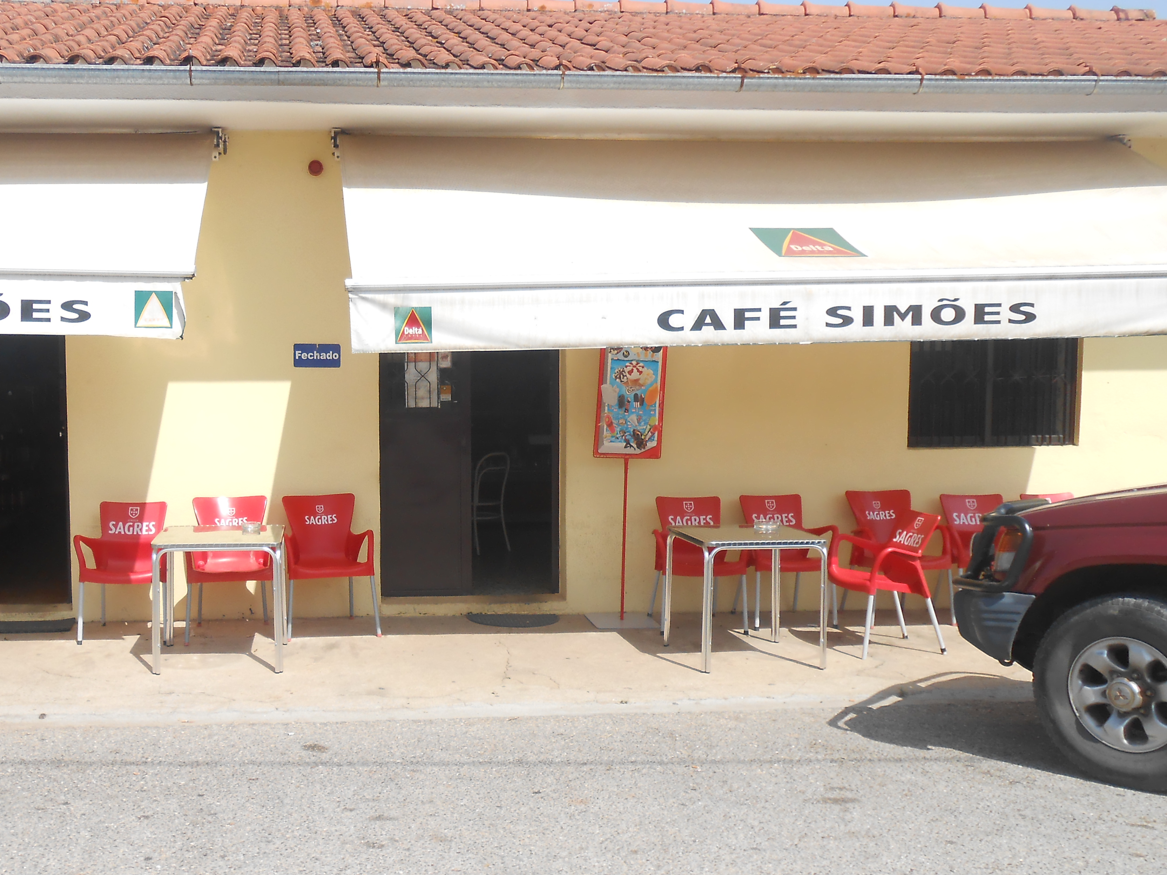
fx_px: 1214
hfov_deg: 50.3
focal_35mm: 36
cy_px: 474
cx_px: 379
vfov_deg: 39.6
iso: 80
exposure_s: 1/640
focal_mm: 4.6
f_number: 3.5
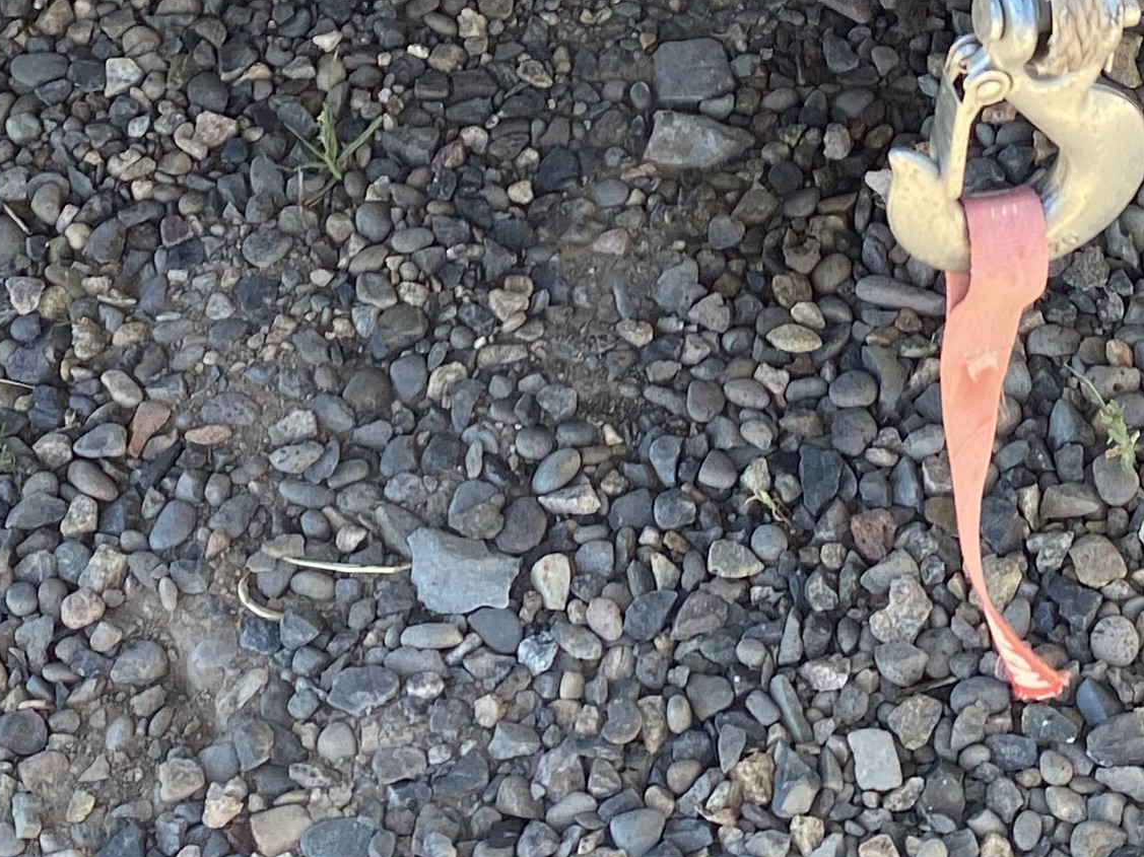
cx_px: 755
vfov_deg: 15.1
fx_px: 3073
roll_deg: +1.0
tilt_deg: -40.5
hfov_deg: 21.0
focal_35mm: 93
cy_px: -274
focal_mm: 4.25
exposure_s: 1/195
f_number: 1.8
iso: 32
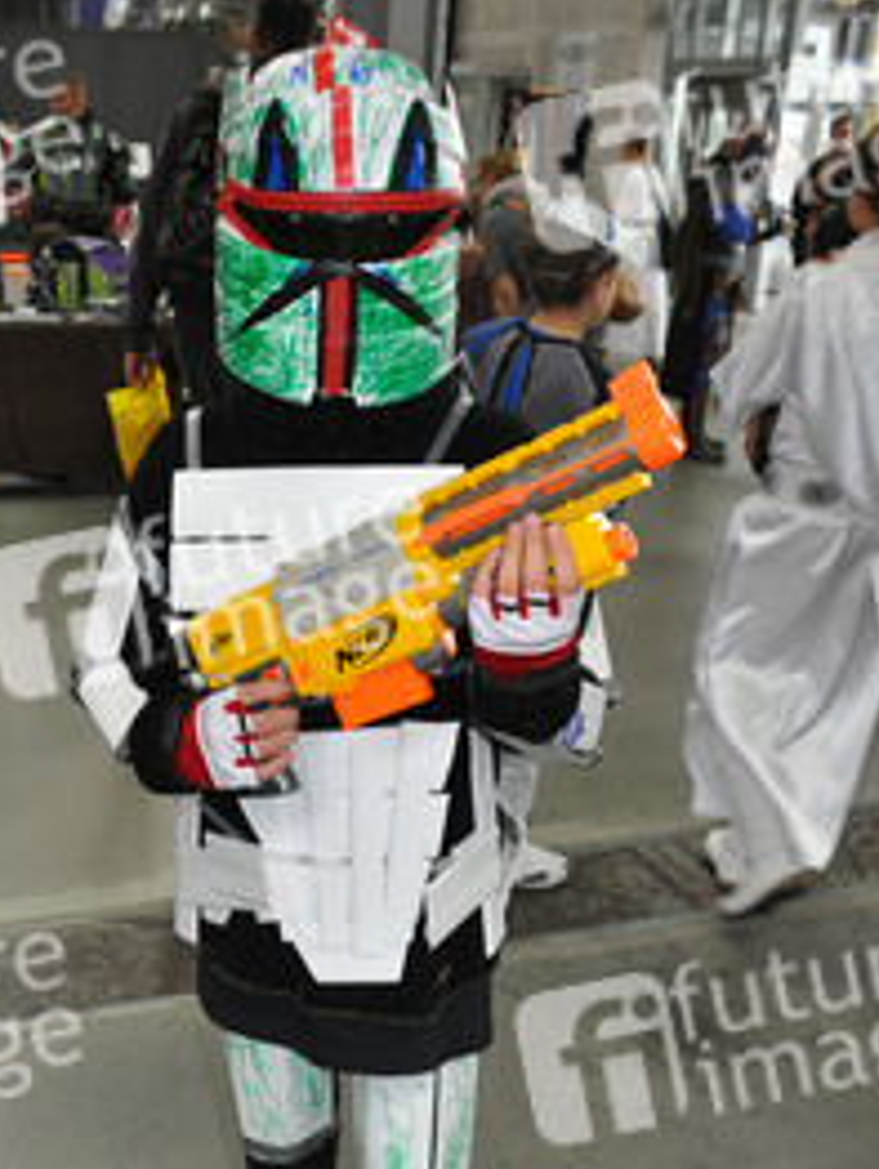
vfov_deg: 42.1
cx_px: 339
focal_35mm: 44
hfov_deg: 32.8
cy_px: 817
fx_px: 1487
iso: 800
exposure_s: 1/60
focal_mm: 20
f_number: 3.5
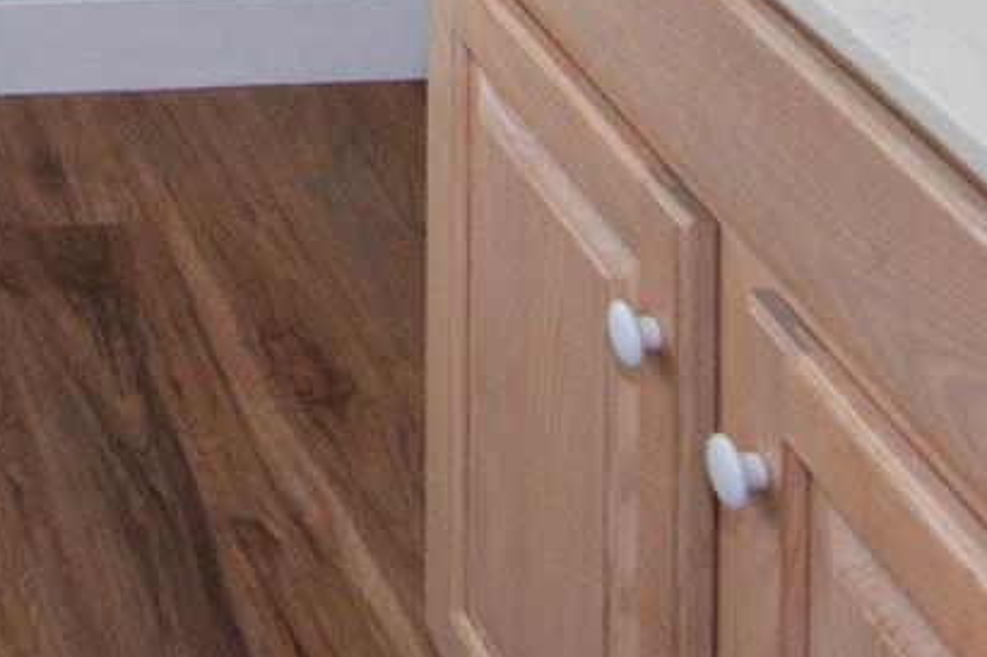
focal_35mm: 70
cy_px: -541
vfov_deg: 16.2
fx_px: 1918
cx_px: 255
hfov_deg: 28.5
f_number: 7.1
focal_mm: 14
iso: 250
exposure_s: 1/100
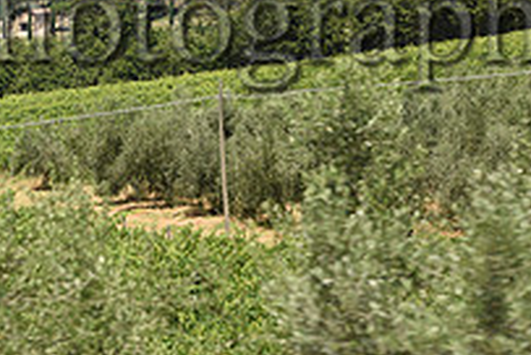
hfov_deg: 9.5
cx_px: -89
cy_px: 30
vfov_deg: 6.4
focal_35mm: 214
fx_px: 3161
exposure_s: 1/320
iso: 160
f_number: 7.1
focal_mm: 75
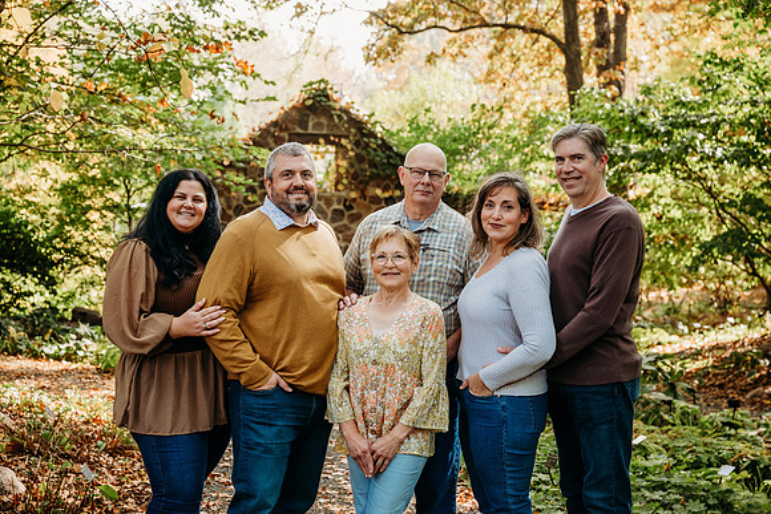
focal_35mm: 57
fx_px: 1221
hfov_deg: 35.0
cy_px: 257
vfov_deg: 23.8
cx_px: 386
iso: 500
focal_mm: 57
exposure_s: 1/250
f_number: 4.5
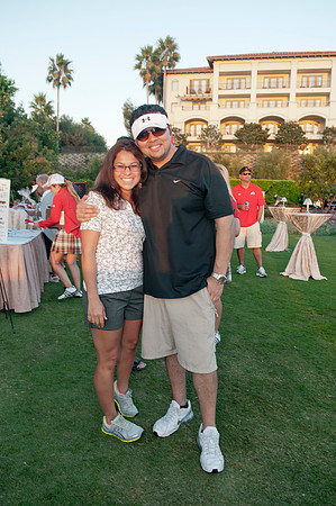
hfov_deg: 45.6
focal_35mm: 28
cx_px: 168
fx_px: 400
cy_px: 253
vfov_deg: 64.6
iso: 200
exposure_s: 1/25
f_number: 5
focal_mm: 19
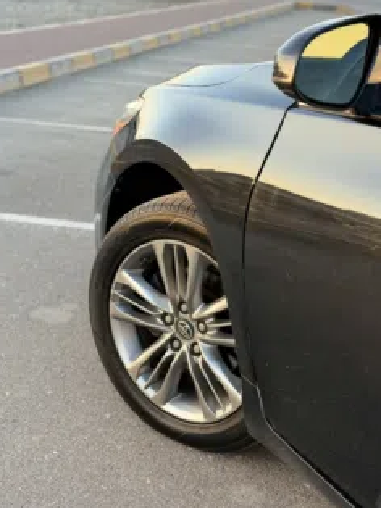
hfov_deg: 24.0
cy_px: 256
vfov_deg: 31.7
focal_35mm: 61
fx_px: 896
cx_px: 210
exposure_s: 1/363
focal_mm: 6.76
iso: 100
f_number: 1.78
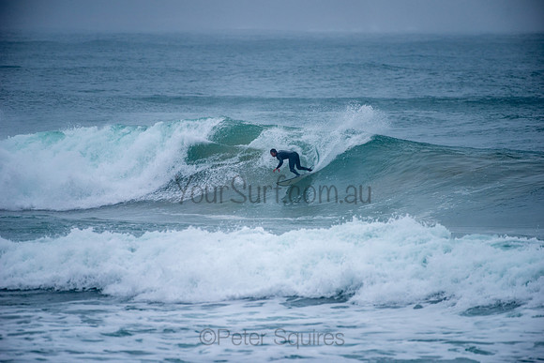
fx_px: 7557
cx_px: 272
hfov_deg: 4.1
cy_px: 182
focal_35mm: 500
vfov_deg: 2.8
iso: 200
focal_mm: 500
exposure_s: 1/1000
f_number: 5.6
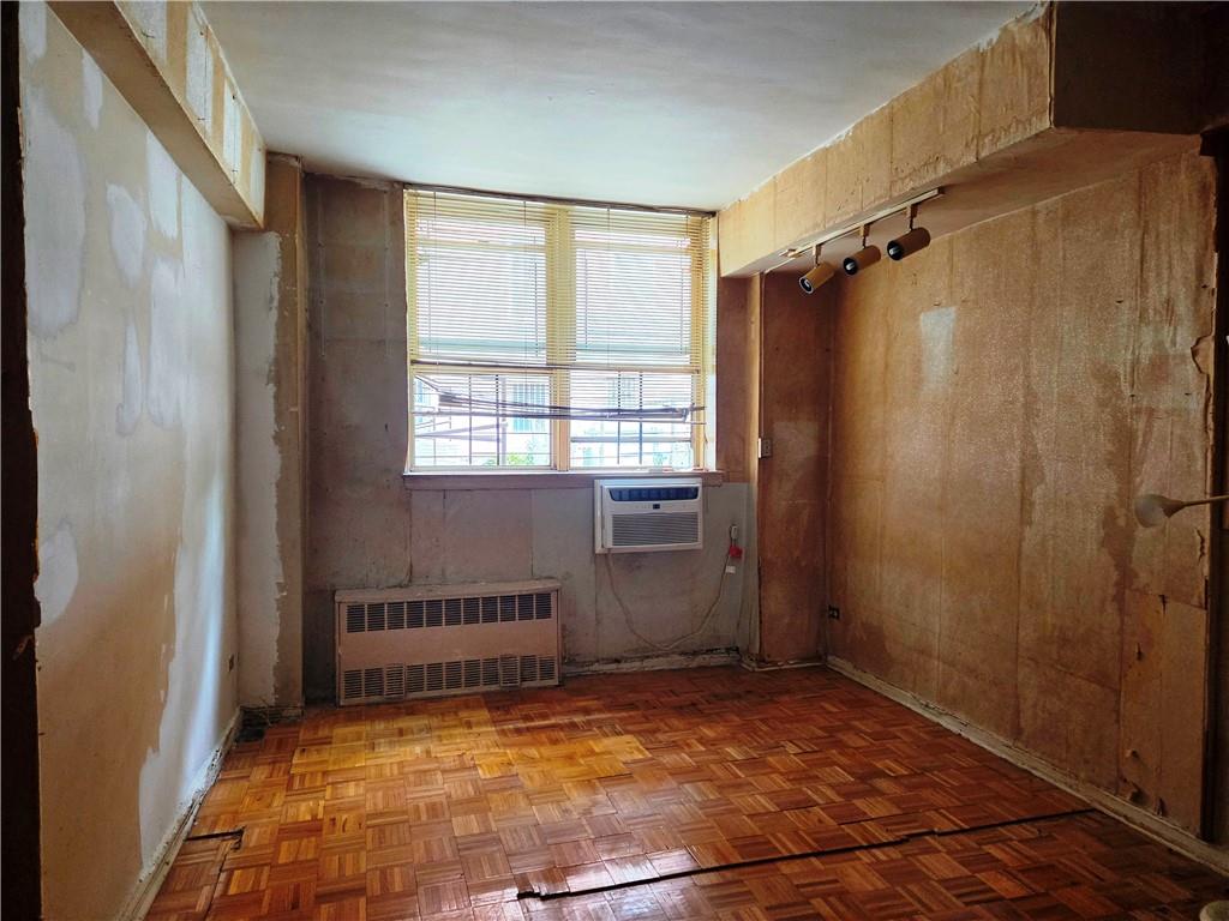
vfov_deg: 58.9
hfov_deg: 73.9
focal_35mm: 23
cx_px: 614
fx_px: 817
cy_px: 460
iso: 400
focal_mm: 5.4
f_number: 1.8
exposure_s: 1/120
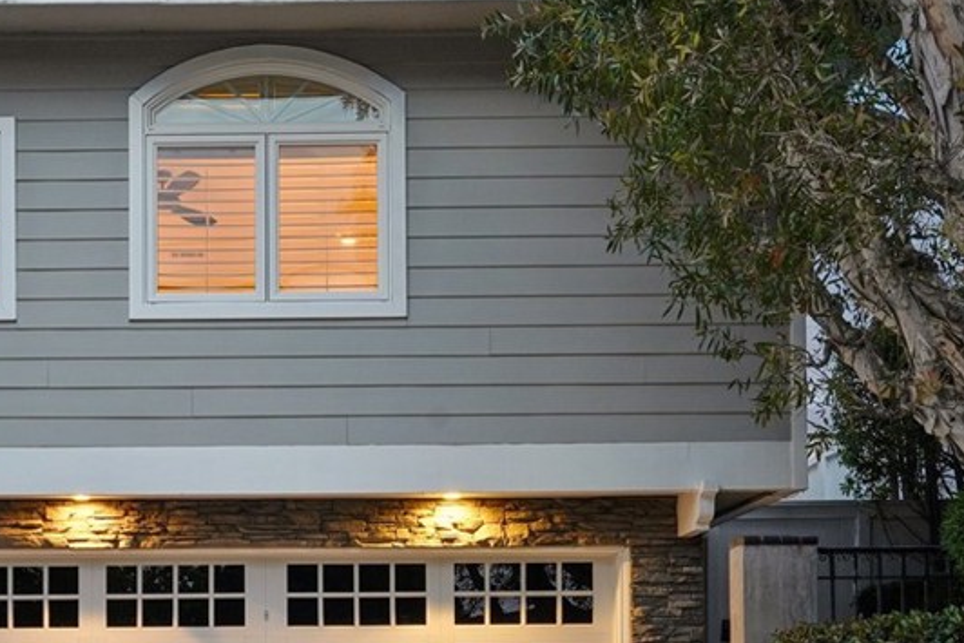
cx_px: 239
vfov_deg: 26.7
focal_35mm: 50
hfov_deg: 38.6
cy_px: 480
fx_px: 1339
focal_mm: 26
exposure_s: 1/5
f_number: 8
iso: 800
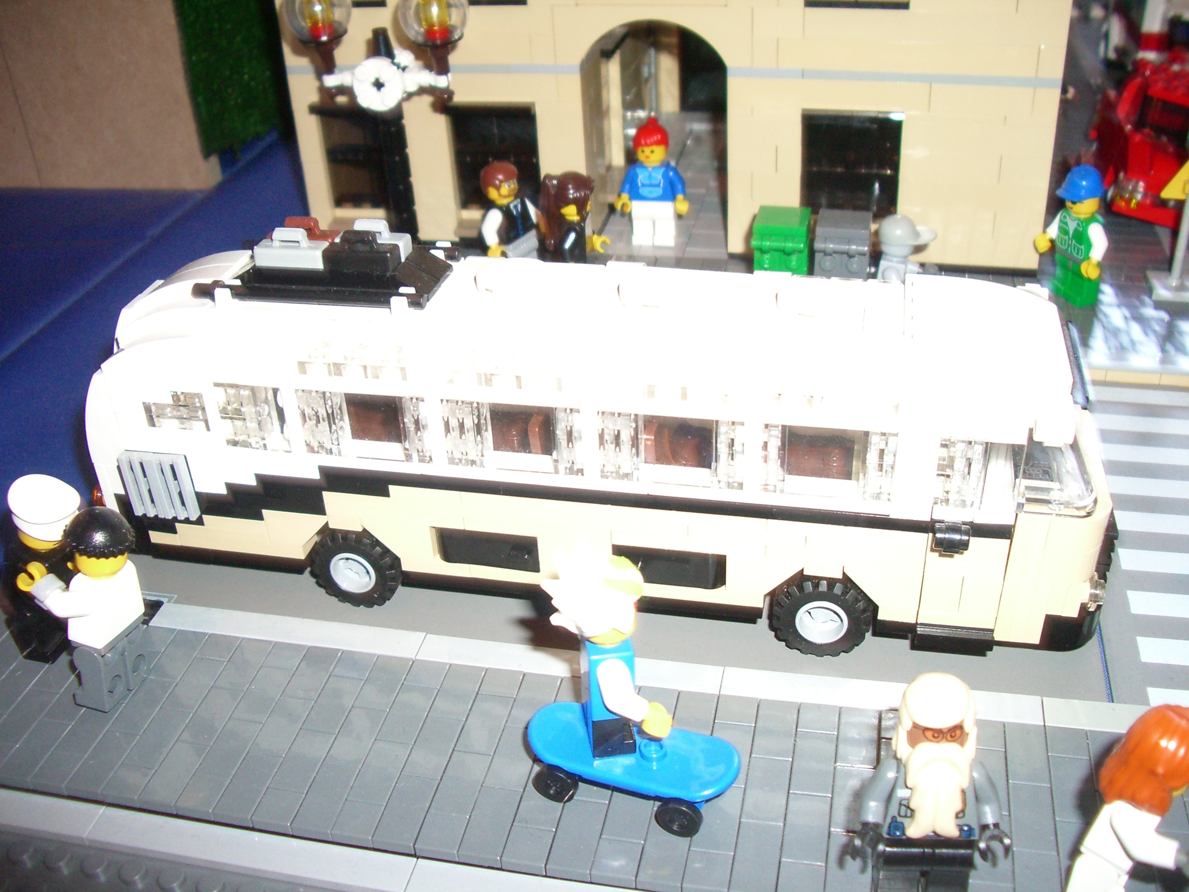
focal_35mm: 35
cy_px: 446
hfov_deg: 52.6
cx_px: 594
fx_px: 1202
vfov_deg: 40.7
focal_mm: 5.8
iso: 200
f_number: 2.6
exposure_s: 1/60
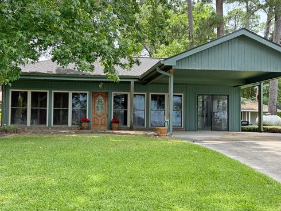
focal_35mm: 49
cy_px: 107
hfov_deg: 38.9
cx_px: 141
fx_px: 398
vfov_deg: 29.7
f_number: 1.78
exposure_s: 1/1100
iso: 100
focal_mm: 6.76
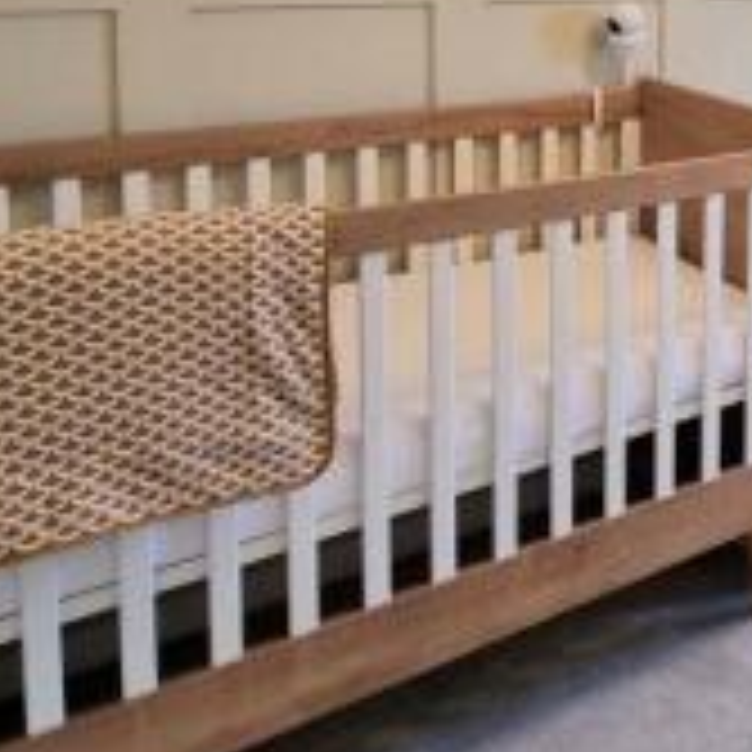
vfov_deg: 37.2
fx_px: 983
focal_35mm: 40
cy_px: -11
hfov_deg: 30.1
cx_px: 1047
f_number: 2.2
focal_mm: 2.2
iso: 100
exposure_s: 1/50
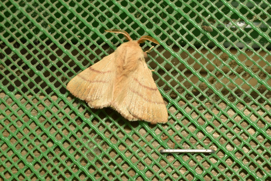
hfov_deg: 33.4
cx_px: 136
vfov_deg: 22.6
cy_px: 90
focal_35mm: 60
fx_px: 452
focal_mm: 40
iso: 100
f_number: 22
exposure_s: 1/200
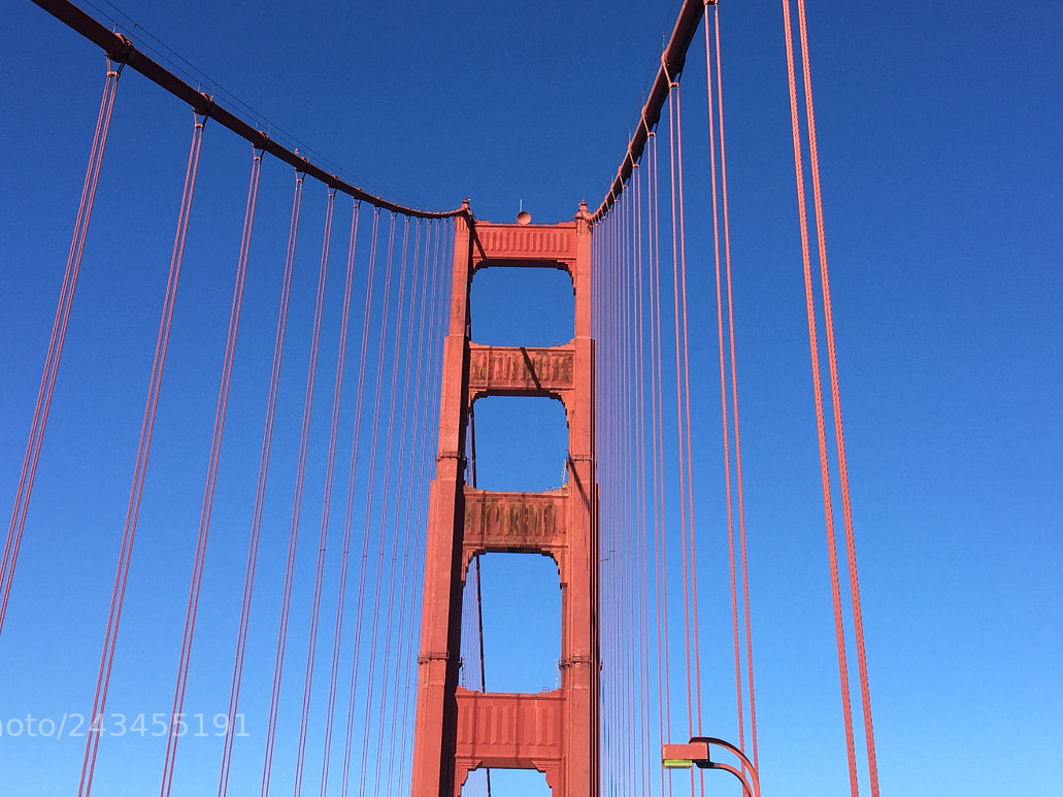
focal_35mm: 45
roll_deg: -2.5
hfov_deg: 42.1
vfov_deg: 31.5
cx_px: 536
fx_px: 1382
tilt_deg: +30.4
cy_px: 188
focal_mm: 4.15
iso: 32
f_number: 2.2
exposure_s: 1/1799
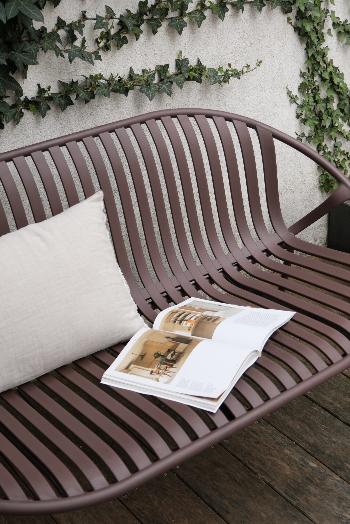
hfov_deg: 26.5
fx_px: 744
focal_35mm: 51
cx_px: 175
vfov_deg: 38.9
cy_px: 262
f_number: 4
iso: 125
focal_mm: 34.2
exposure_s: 1/56
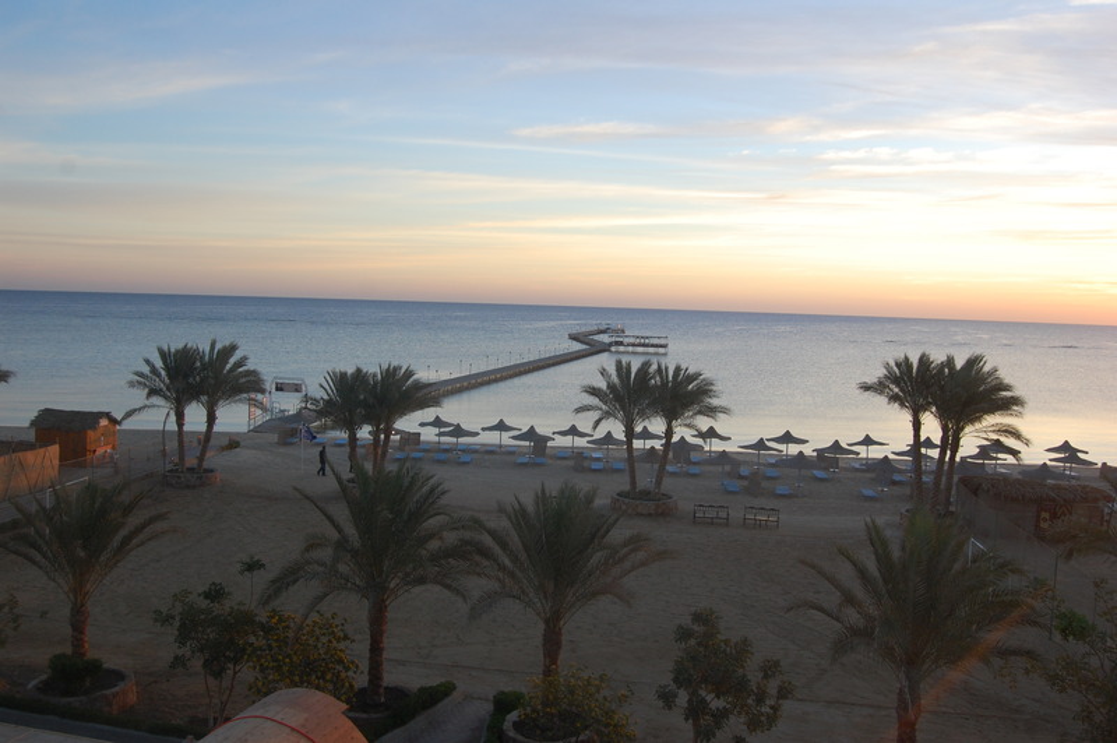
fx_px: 930
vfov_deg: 43.5
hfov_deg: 62.0
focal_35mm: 30
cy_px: 372
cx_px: 558
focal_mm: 20
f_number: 6.3
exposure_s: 1/160
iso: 400
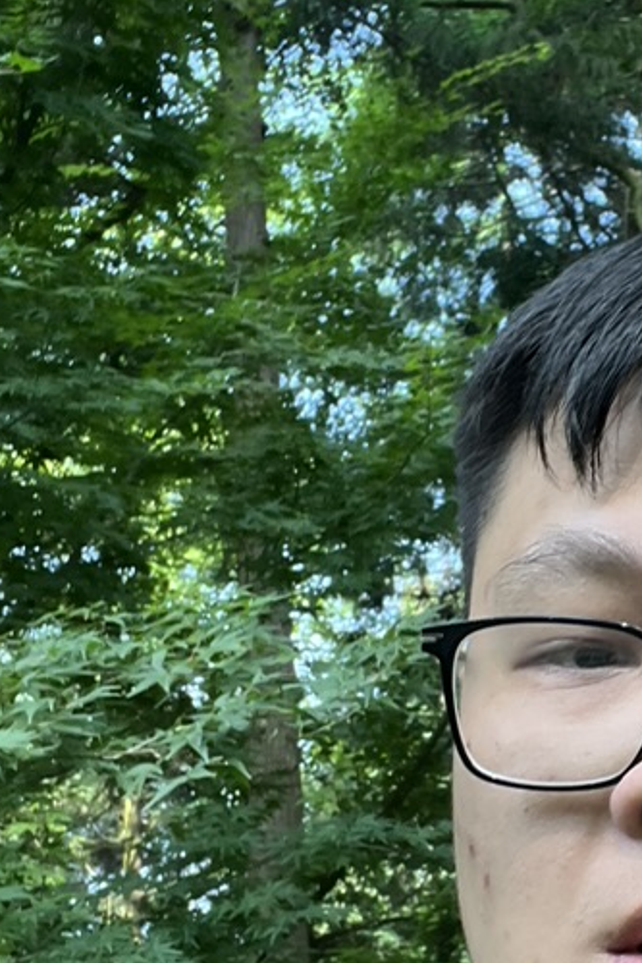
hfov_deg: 20.5
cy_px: 647
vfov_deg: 31.2
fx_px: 1711
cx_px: 650
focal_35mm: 64
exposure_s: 1/121
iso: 40
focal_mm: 2.71
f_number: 2.2
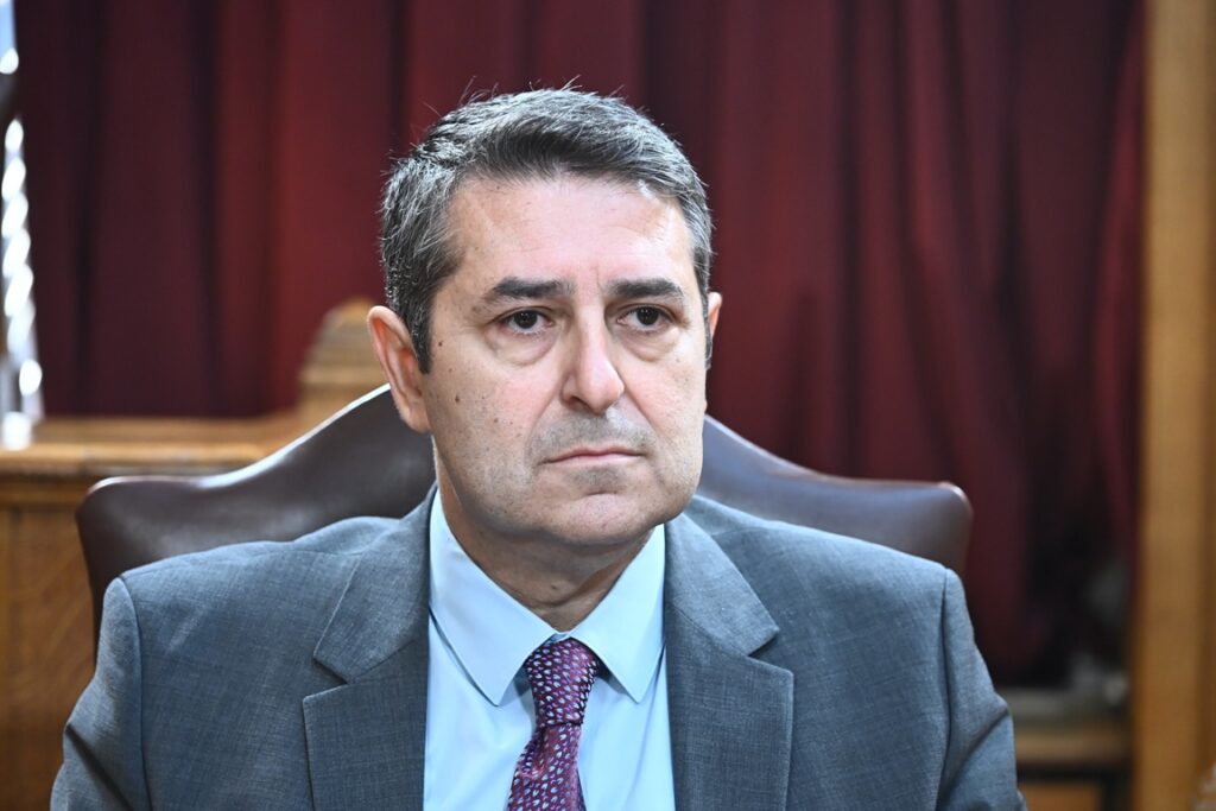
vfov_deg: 11.4
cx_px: 608
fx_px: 4054
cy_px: 406
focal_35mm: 120
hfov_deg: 17.1
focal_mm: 120
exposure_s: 1/200
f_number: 4.5
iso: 3600
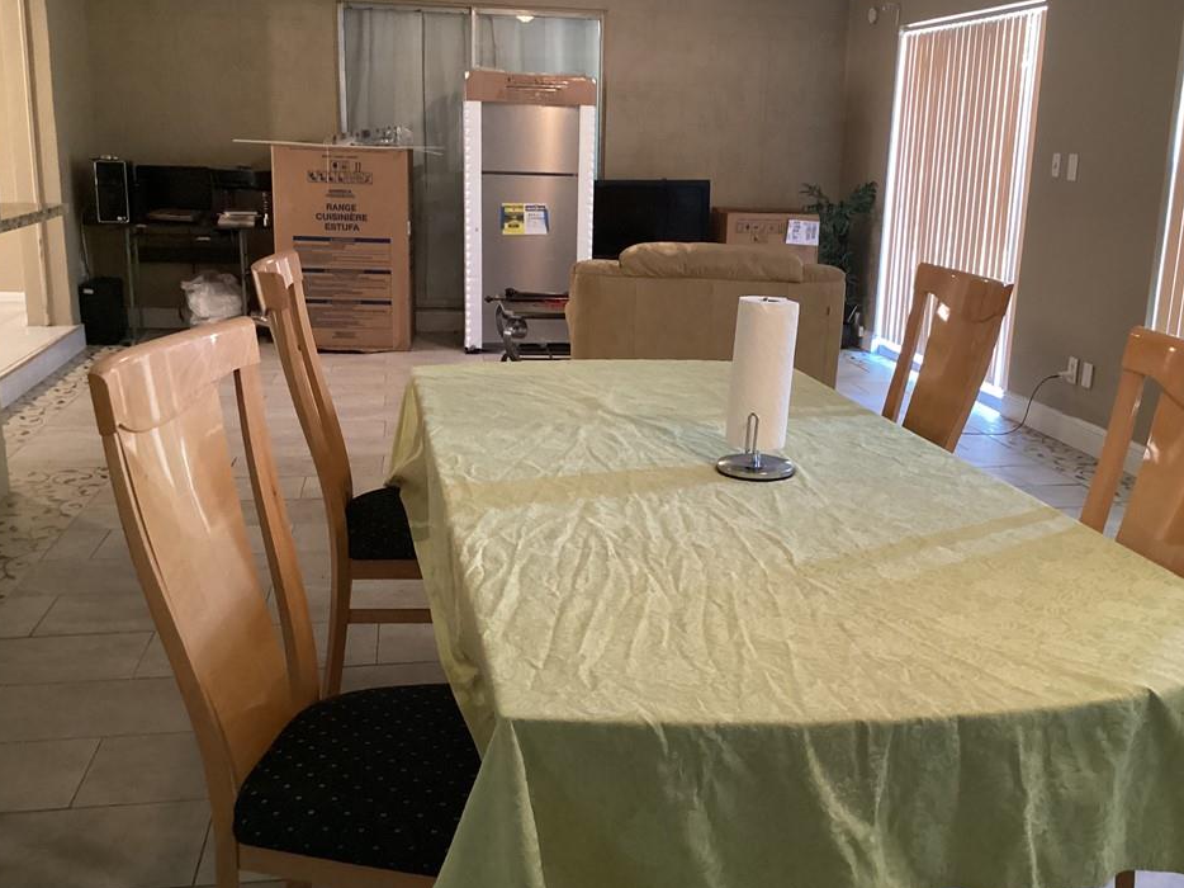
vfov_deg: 41.8
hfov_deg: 53.9
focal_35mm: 34
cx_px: 636
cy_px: 416
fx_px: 1163
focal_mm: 3.3
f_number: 2.4
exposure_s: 1/30
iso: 500
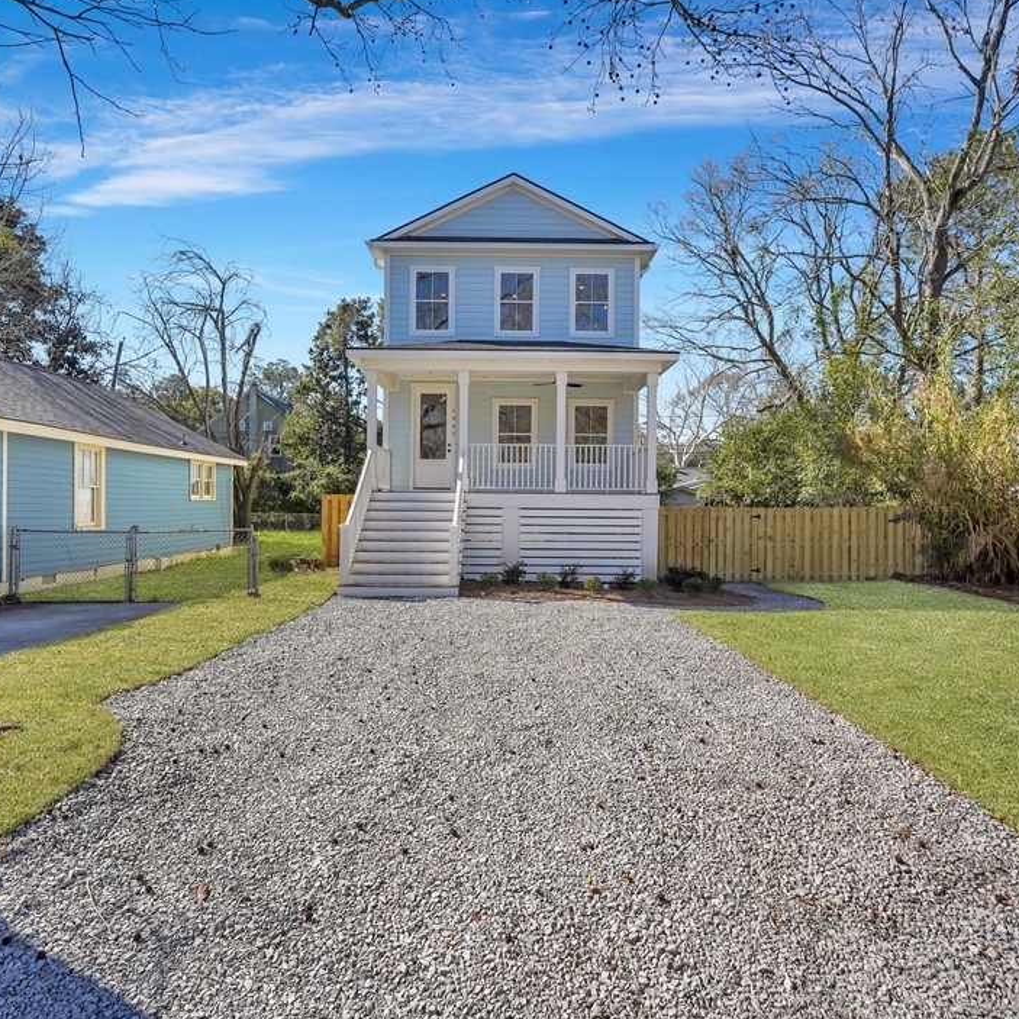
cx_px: 516
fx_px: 699
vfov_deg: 72.1
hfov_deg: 72.1
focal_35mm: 21
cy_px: 504
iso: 320
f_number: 4
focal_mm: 16
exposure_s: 1/3200
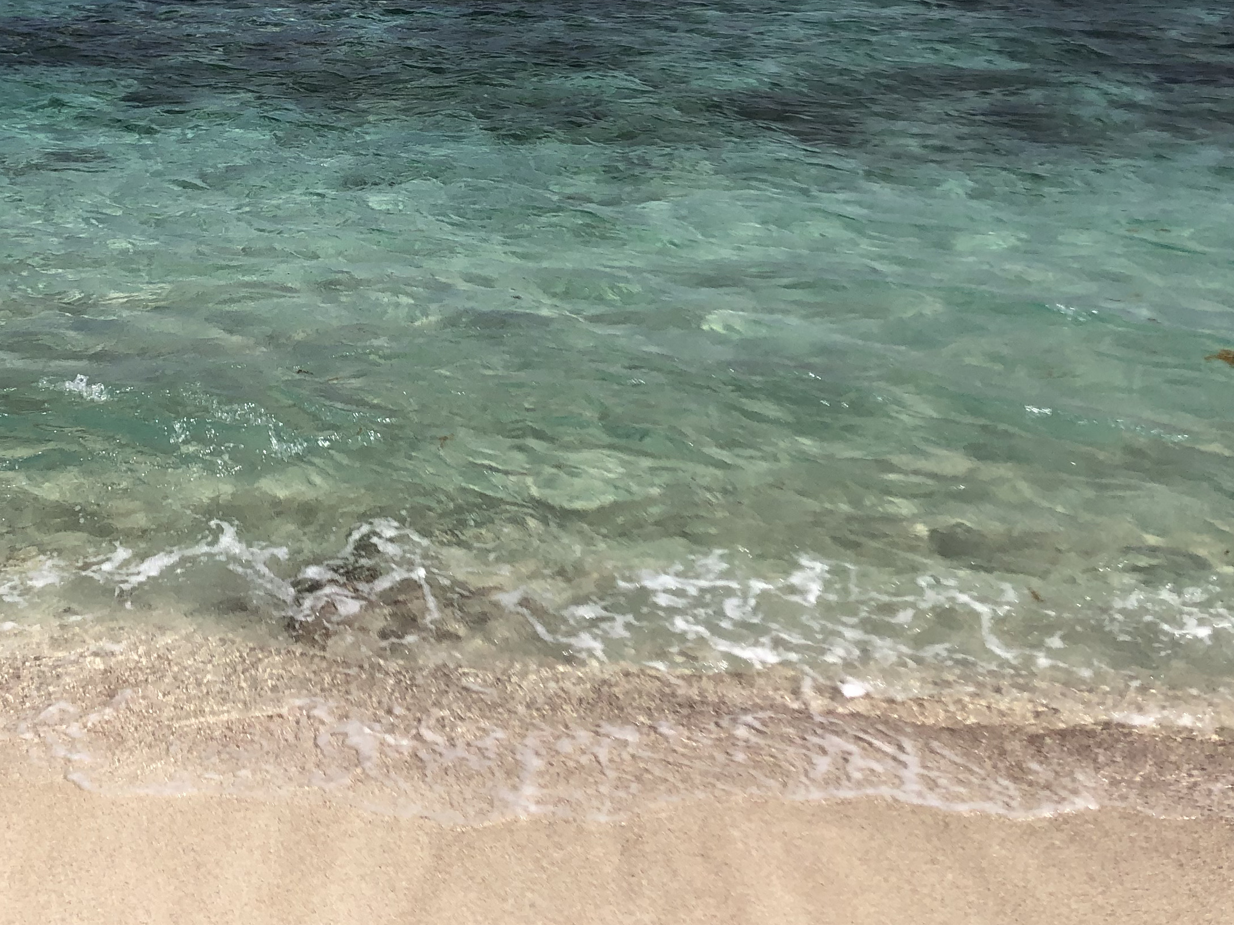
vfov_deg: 27.2
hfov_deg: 35.7
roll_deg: +0.7
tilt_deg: -9.1
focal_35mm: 52
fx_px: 1854
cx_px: 263
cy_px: 118
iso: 25
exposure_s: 1/4367
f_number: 1.8
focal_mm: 4
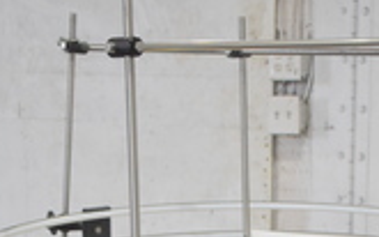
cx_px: 311
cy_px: 481
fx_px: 1342
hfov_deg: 15.9
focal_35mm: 130
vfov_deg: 9.4
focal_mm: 28
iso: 800
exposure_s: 1/200
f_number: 4.2
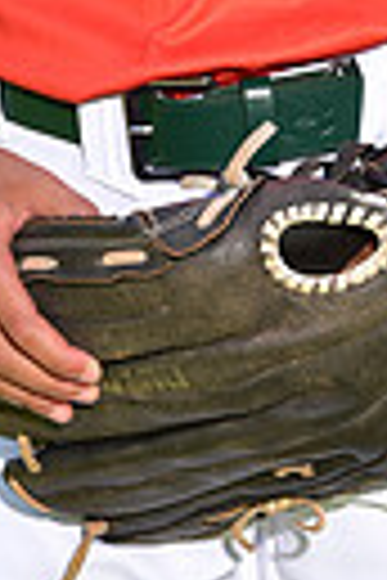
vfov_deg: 3.4
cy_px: -508
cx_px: 218
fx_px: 9819
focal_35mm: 609
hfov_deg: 2.3
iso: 80
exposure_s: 1/200
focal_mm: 135
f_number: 5
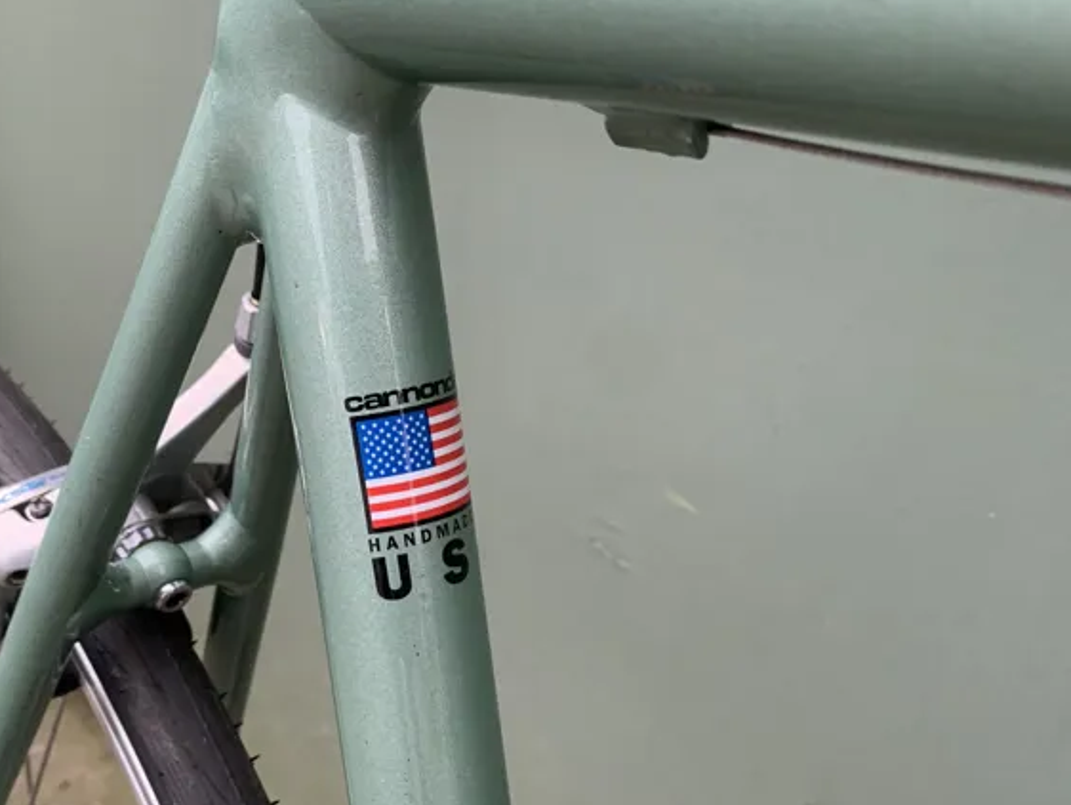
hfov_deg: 49.9
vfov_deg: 38.6
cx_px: 440
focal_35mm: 37
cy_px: 450
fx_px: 1145
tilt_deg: -26.8
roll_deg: -1.6
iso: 160
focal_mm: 4.25
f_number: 1.8
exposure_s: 1/60
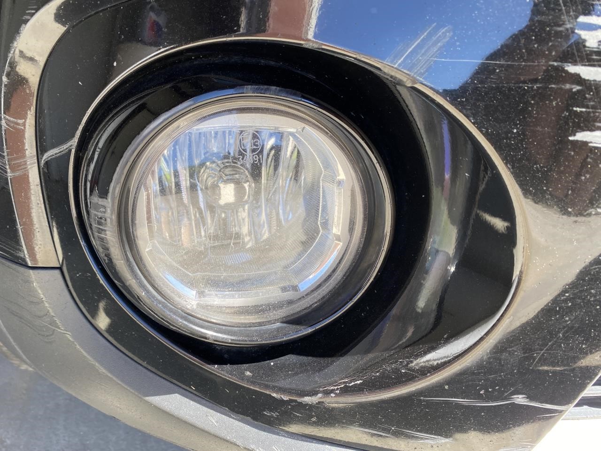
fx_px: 451
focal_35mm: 26
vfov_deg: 53.1
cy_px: 226
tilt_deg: -23.9
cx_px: 300
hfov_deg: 67.3
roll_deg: -2.1
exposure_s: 1/293
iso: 32
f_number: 1.8
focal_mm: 4.25
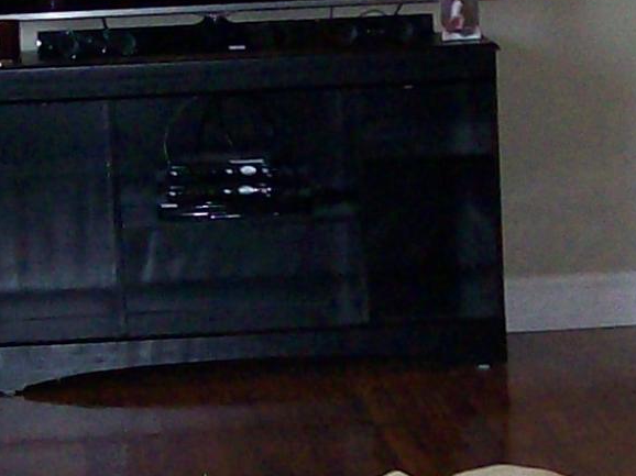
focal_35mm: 187
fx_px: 3434
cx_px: 346
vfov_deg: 7.9
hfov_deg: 10.6
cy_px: 253
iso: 140
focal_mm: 6
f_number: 2.7
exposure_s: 1/64
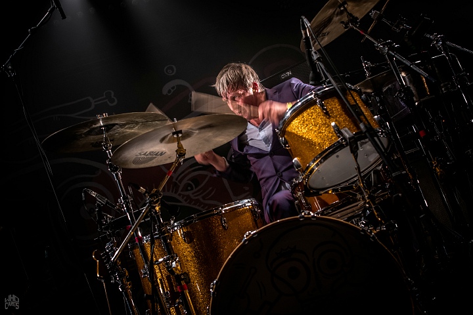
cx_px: 236
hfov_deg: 47.9
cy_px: 158
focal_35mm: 40
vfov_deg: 33.0
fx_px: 532
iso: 640
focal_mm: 27
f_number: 2.8
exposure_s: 1/100
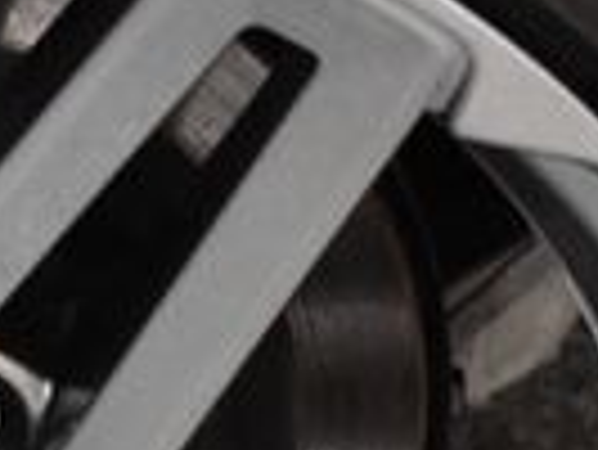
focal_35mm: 277
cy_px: 572
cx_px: -139
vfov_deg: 5.3
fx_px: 4790
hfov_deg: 7.1
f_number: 5.3
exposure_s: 1/60
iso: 4000
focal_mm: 40
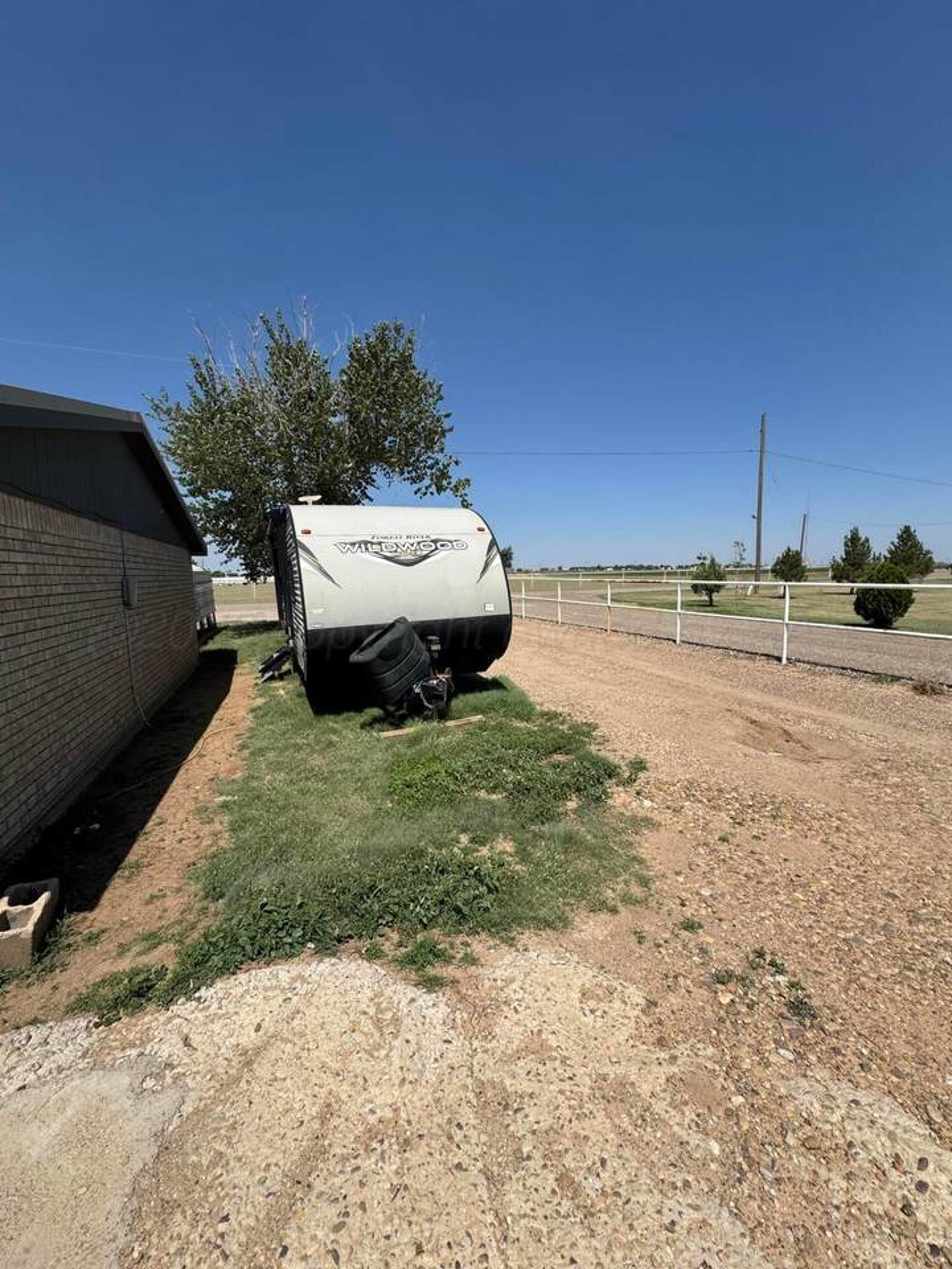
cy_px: 634
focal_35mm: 14
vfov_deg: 102.1
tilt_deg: -7.2
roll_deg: +0.9
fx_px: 513
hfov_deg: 85.7
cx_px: 476
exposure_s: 1/3106
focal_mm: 2.22
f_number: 2.2
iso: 50
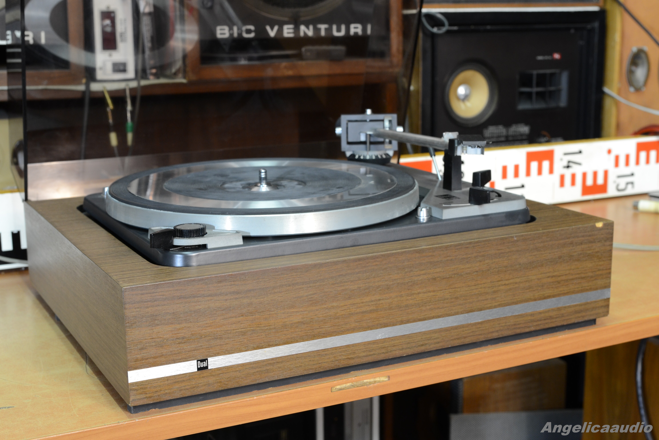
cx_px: 330
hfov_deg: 37.9
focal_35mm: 52
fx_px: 961
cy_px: 220
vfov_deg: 25.8
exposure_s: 1/8
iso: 400
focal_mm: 35
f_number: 8
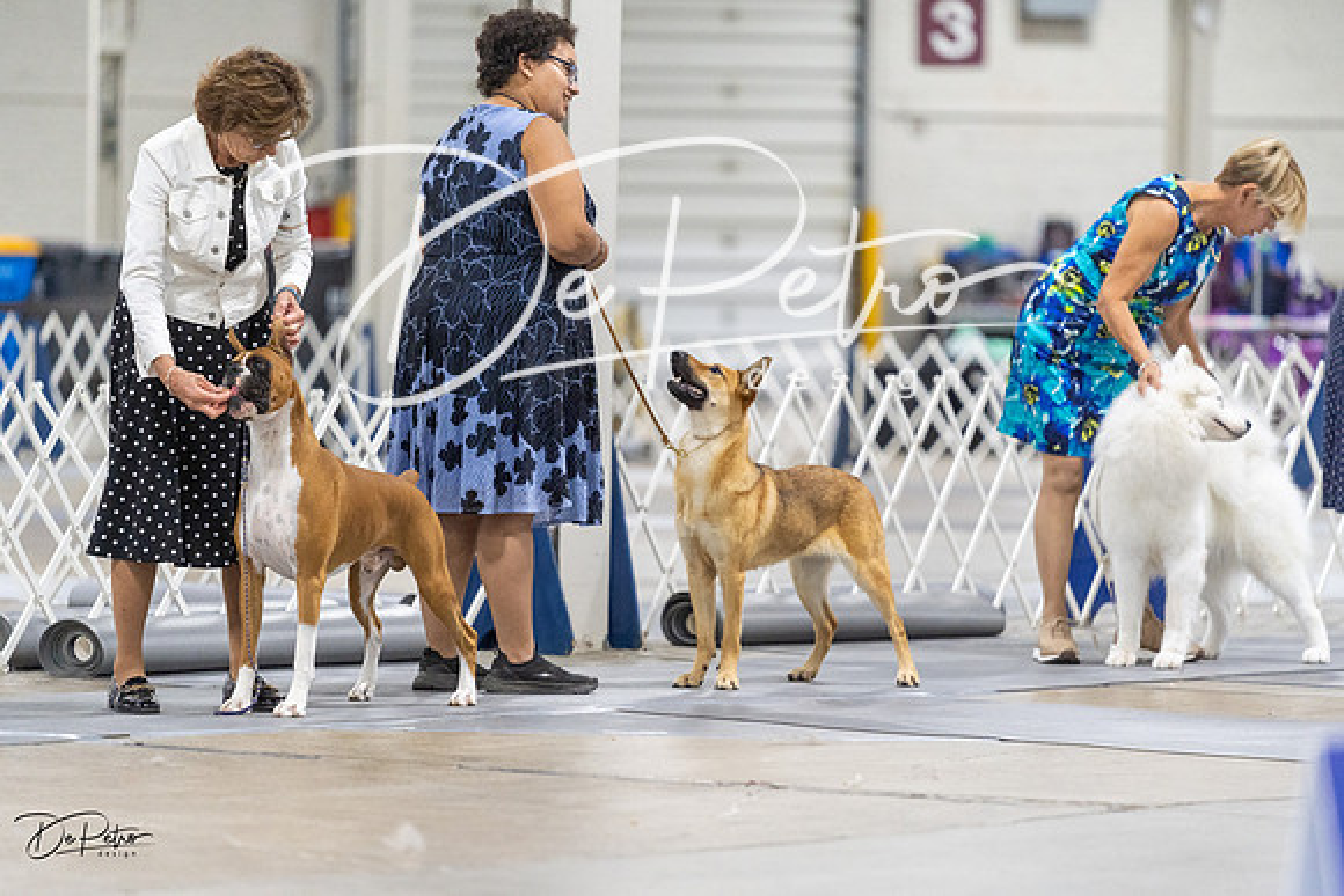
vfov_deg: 6.9
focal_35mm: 200
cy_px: 448
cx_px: 672
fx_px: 7468
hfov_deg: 10.3
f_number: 2.8
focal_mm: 200
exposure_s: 1/250
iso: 4000
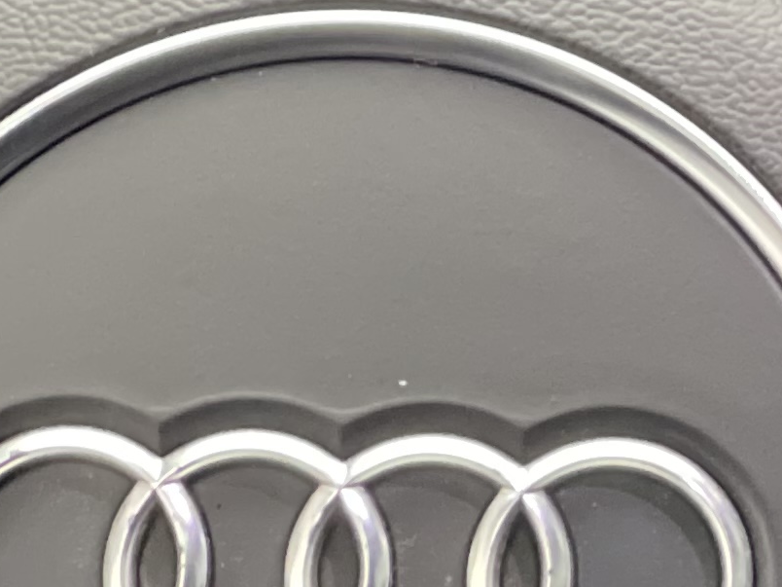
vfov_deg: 4.6
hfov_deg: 6.0
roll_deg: -3.0
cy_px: 362
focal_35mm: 321
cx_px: 1776
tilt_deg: -19.9
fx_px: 7252
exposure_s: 1/25
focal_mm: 7.5
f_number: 2.2
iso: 400
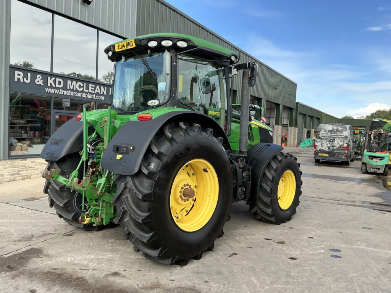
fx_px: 316
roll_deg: -2.4
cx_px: 196
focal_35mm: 28
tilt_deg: -2.2
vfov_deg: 49.7
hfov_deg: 63.4
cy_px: 146
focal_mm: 3
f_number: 1.8
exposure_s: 1/642
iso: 25
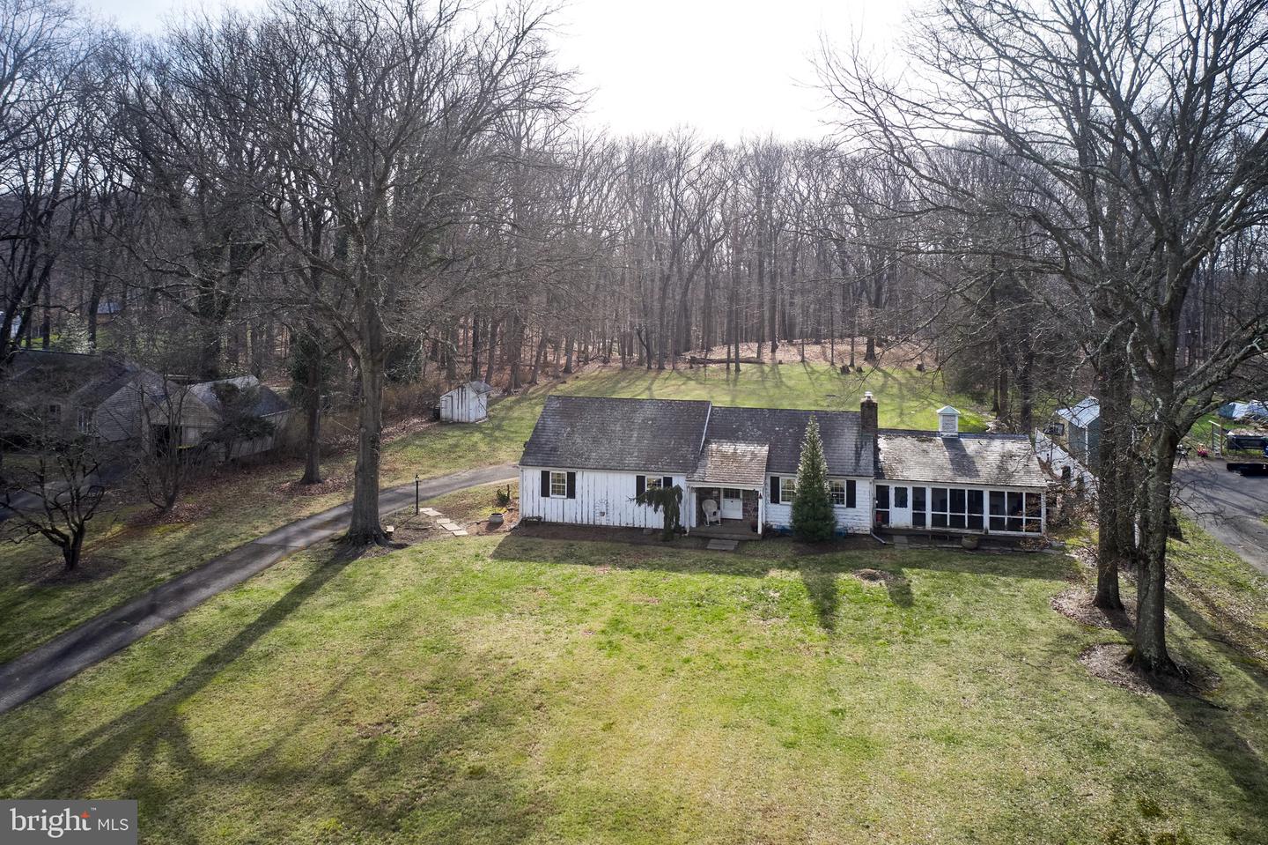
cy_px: 422
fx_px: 986
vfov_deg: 46.4
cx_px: 634
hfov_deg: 65.5
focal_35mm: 28
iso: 100
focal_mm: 10.26
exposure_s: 1/60
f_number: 3.5
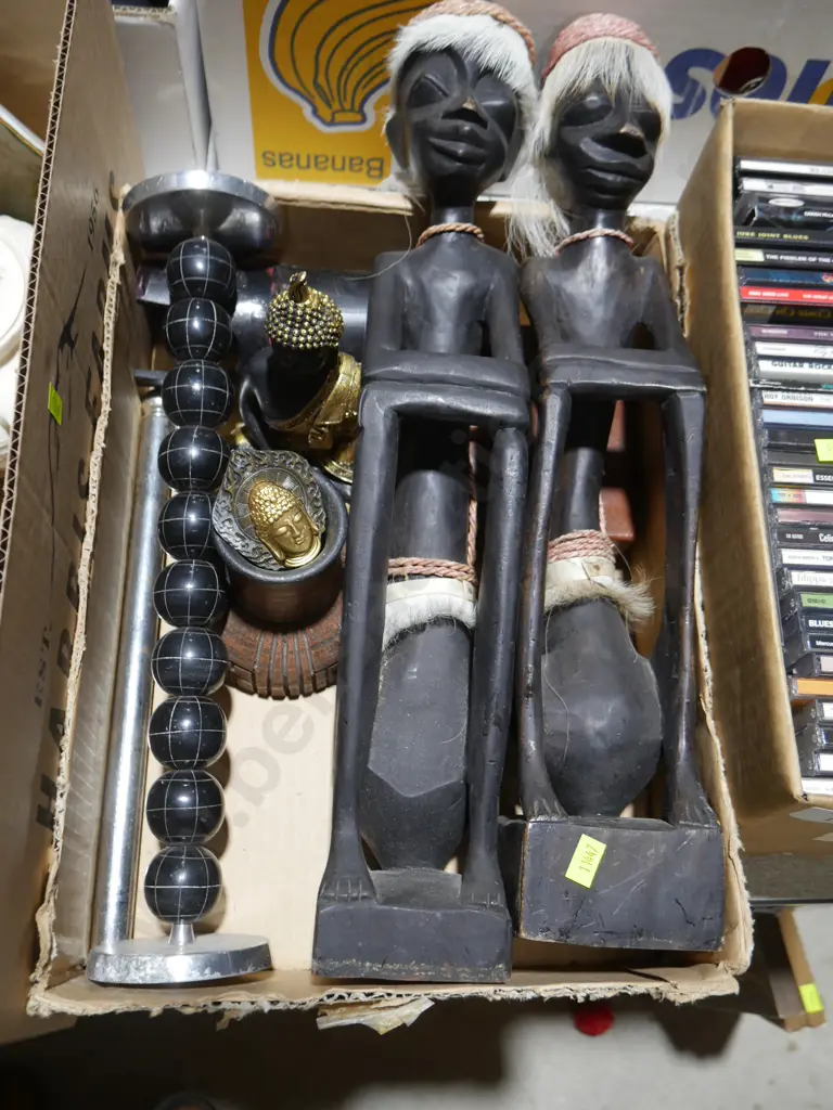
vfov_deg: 60.0
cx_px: 416
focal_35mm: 30
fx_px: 963
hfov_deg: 46.8
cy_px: 555
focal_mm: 15
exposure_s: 1/60
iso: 320
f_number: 3.6
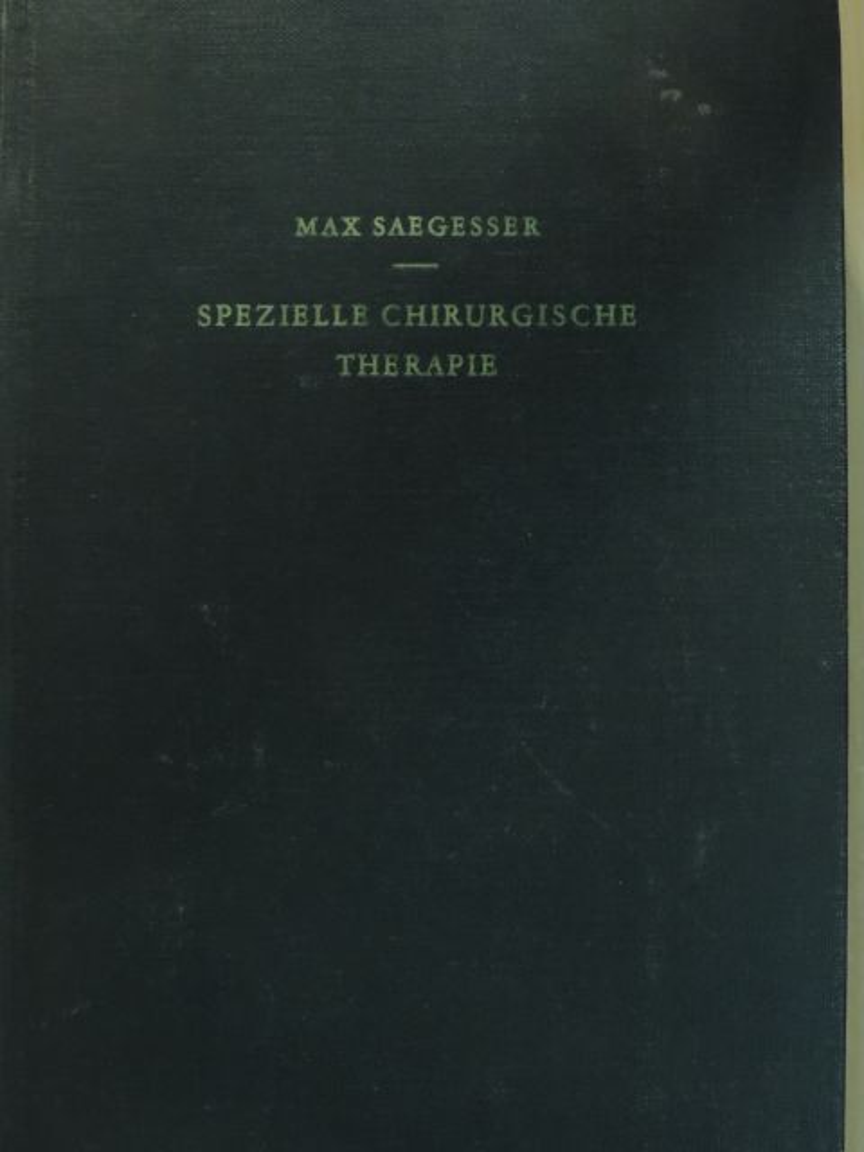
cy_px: 576
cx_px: 432
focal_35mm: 50
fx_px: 1664
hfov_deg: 29.1
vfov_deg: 38.2
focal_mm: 8.9
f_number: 3.6
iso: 900
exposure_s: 1/60
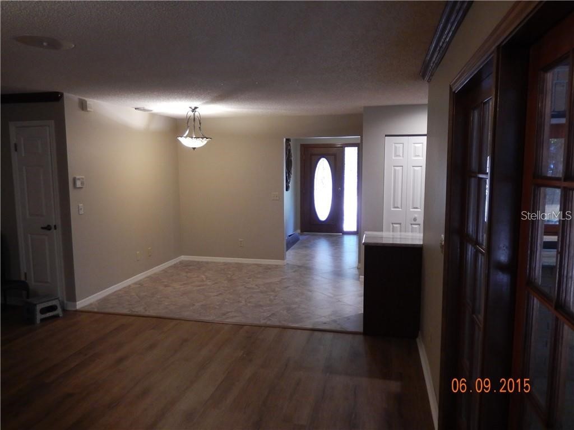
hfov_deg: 69.4
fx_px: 415
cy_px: 215
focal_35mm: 25
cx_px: 287
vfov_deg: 54.9
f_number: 3.4
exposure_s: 1/20
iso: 400
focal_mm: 4.5
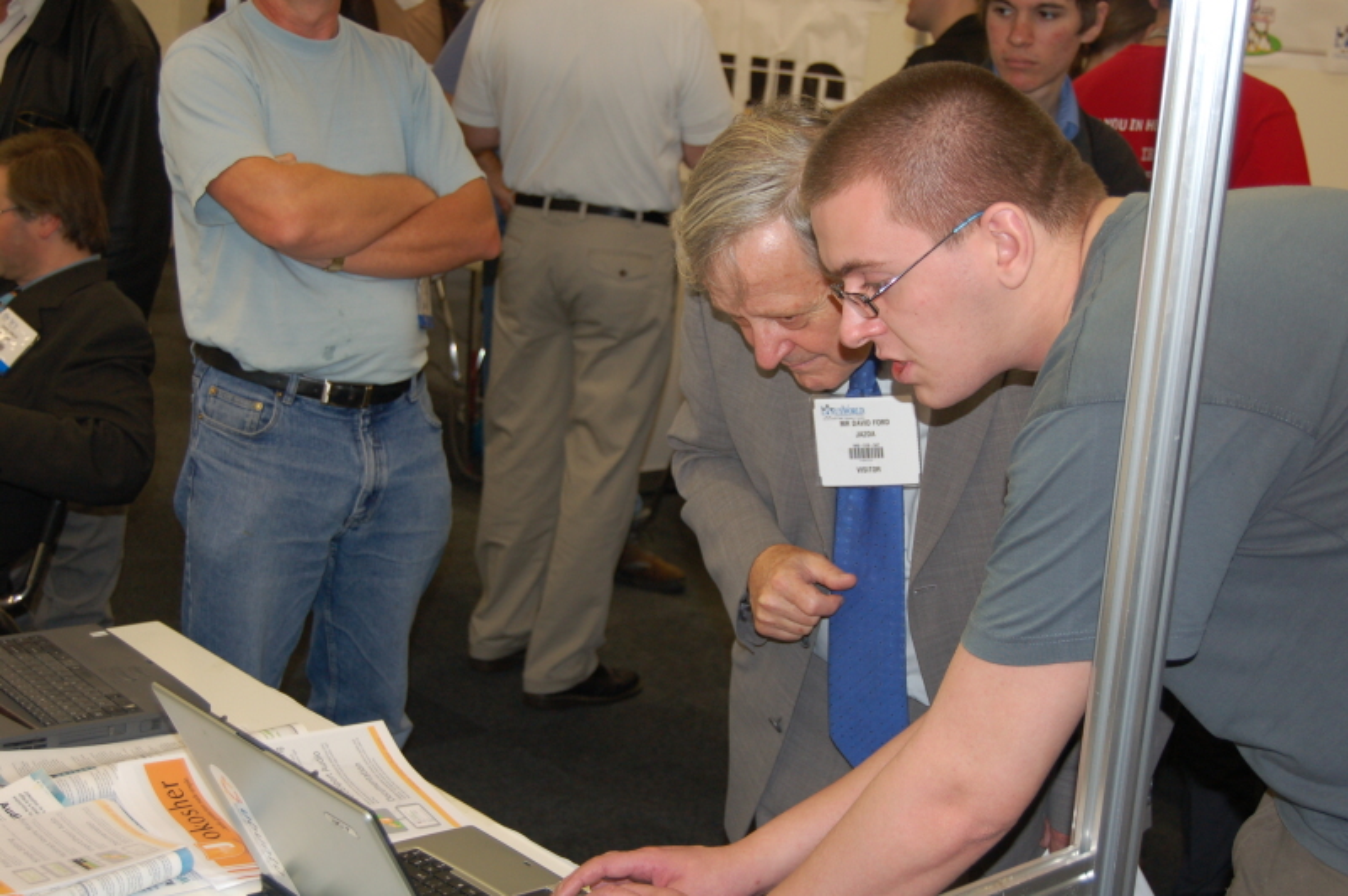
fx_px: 1964
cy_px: 448
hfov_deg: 37.9
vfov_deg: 25.7
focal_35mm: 52
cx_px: 674
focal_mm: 35
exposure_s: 1/60
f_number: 4.8
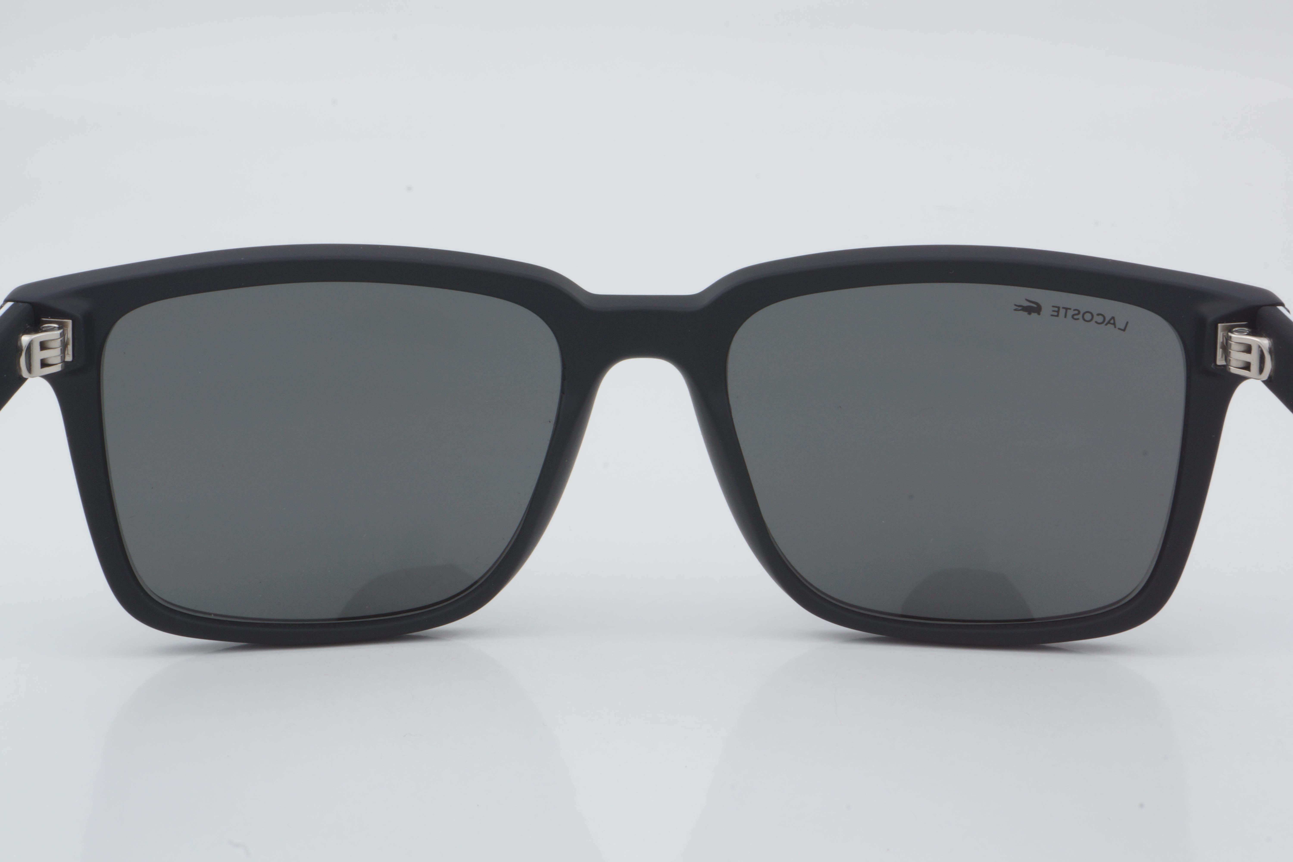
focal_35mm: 82
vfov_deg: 16.6
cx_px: 646
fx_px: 2963
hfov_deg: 24.6
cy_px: 431
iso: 100
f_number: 32
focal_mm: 55
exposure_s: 1/3
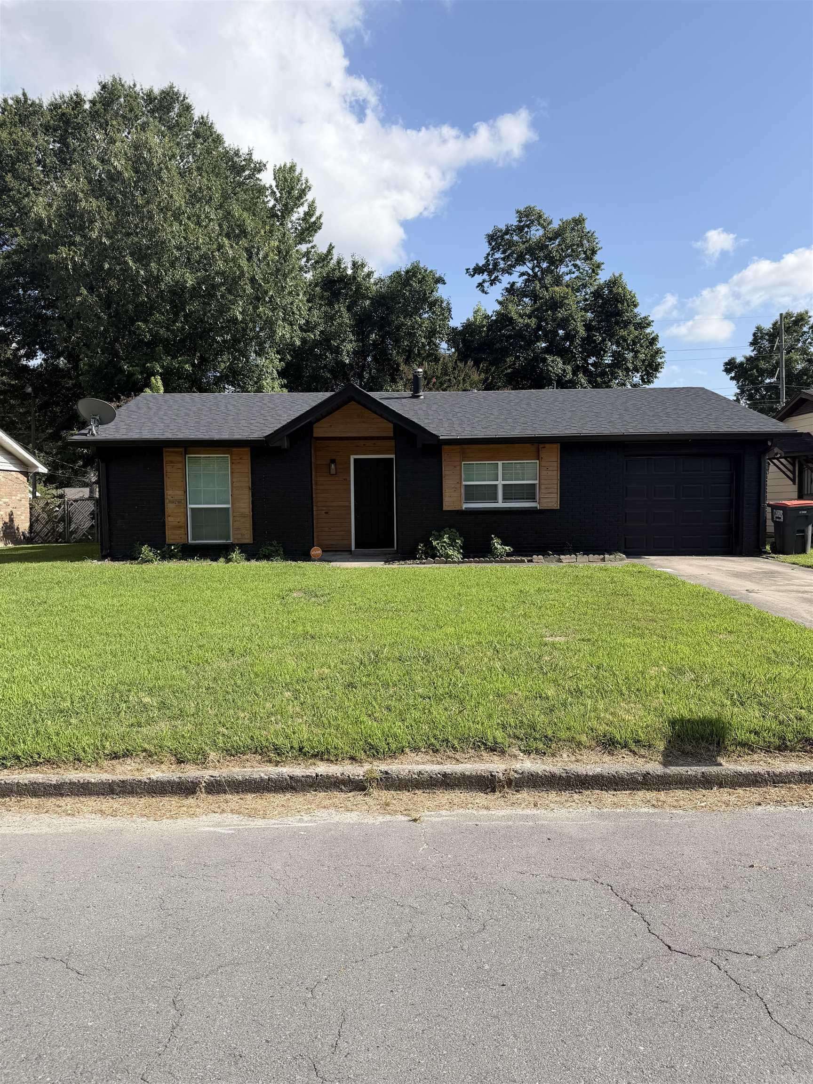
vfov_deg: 71.6
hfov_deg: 56.8
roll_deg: -0.4
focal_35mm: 24
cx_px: 406
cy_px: 542
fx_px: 752
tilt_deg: -2.8
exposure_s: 1/3953
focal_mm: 6.76
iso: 80
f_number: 1.78
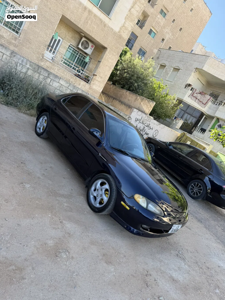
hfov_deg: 56.8
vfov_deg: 71.6
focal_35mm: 24
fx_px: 208
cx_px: 112
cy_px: 150
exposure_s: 1/510
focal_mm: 6.76
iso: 80
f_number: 1.78
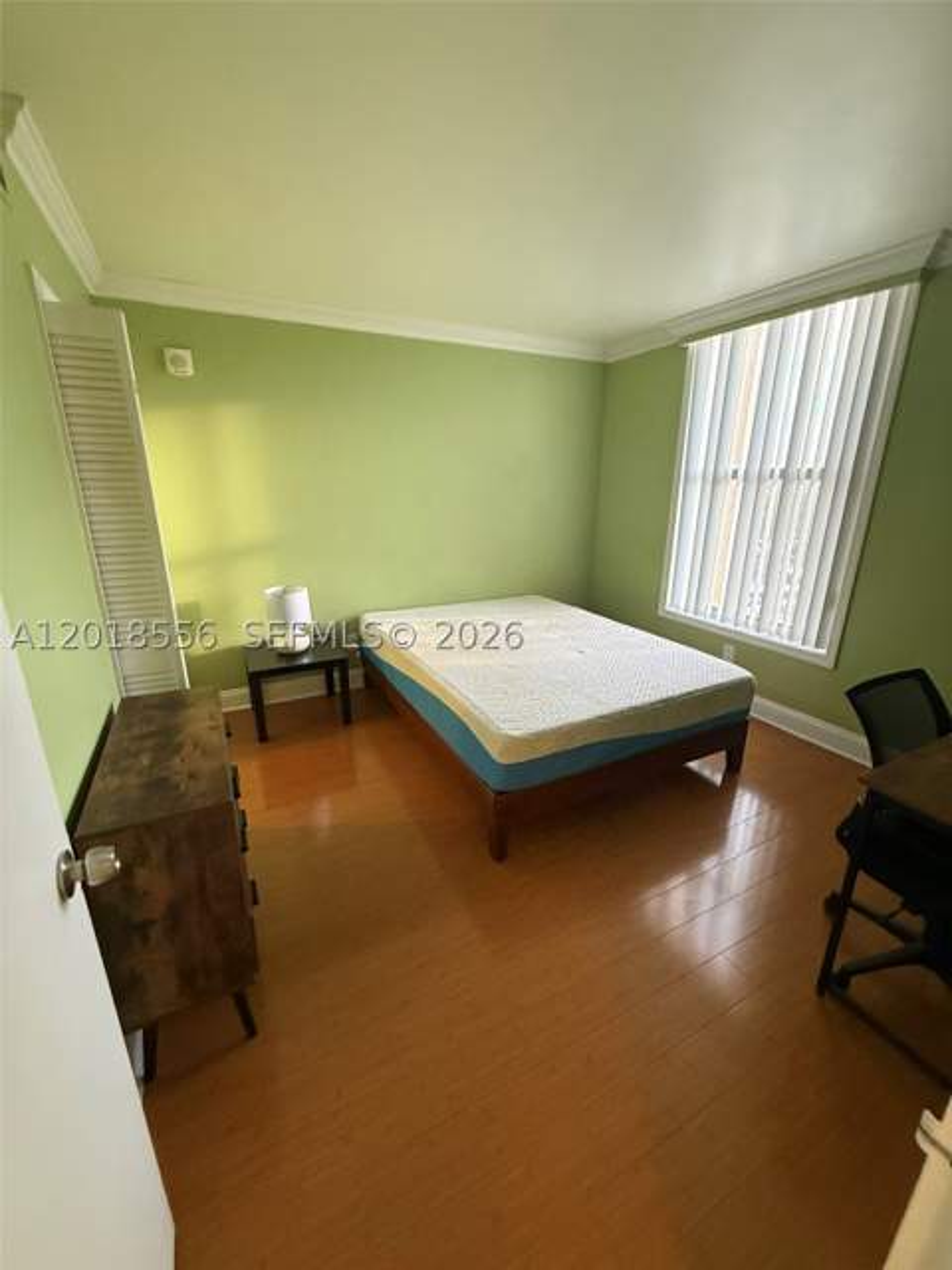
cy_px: 635
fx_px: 513
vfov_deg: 102.1
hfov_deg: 85.7
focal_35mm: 14
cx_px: 476
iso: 400
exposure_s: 1/60
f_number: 2.2
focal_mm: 2.22
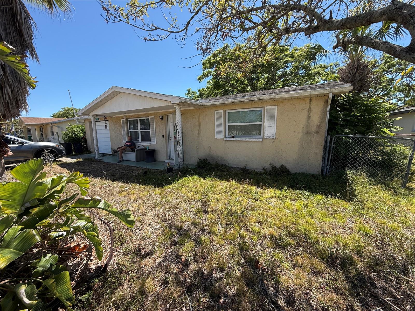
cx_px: 208
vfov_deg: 85.7
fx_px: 168
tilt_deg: -8.6
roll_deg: +0.2
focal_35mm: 14
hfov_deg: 102.1
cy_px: 156
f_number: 2.2
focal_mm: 2.22
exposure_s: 1/799
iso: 50
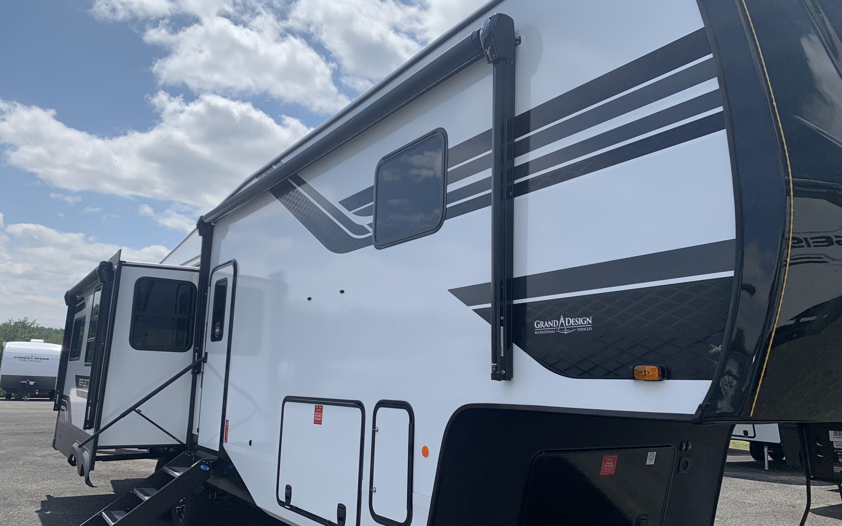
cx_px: 425
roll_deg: -1.6
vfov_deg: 44.5
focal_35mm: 28
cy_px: 268
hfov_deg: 66.5
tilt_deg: +7.1
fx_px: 643
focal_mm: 4.25
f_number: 1.8
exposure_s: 1/3521
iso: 25
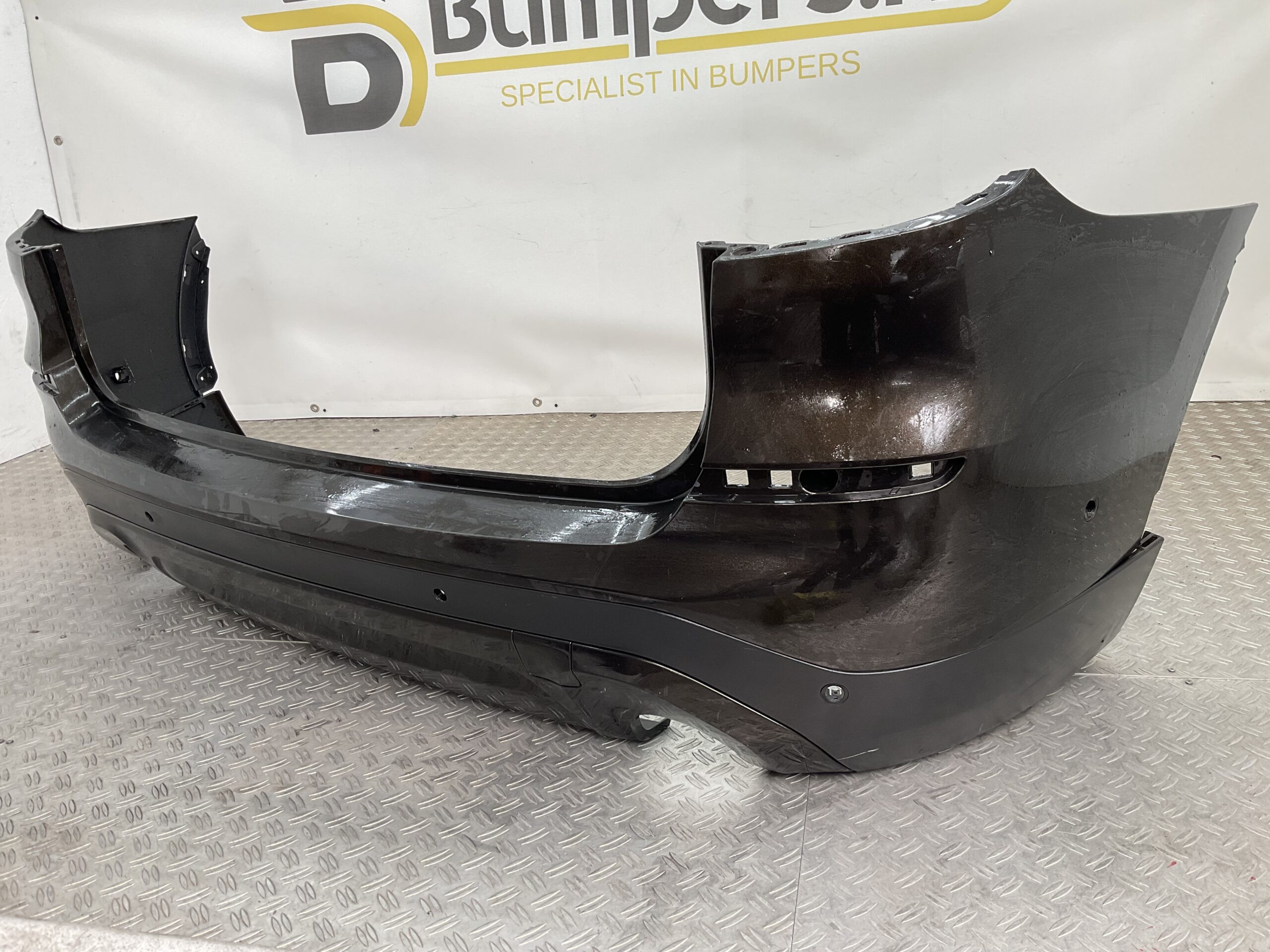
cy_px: 476
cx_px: 635
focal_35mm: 29
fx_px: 1064
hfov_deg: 61.7
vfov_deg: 48.2
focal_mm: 3
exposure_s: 1/100
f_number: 1.8
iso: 20
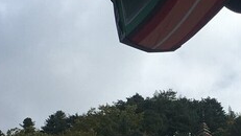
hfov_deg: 16.3
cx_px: 217
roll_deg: +3.2
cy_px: 79
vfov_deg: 9.3
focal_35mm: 130
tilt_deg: +33.9
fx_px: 831
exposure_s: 1/2079
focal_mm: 4.15
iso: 25
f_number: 2.2
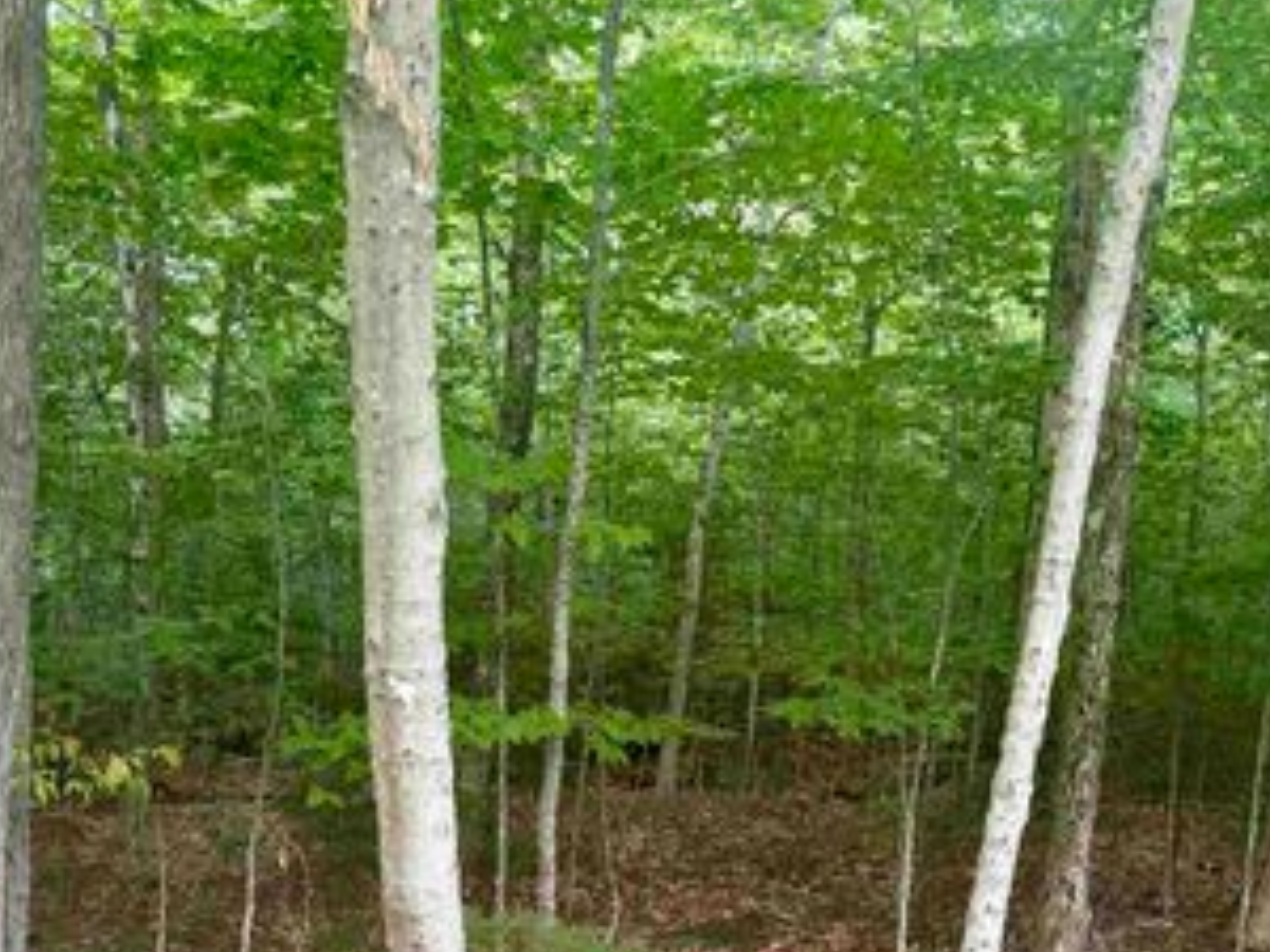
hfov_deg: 46.6
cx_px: 732
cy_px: 658
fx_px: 1468
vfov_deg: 35.5
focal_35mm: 40
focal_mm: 6.76
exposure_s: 1/72
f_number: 1.78
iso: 200
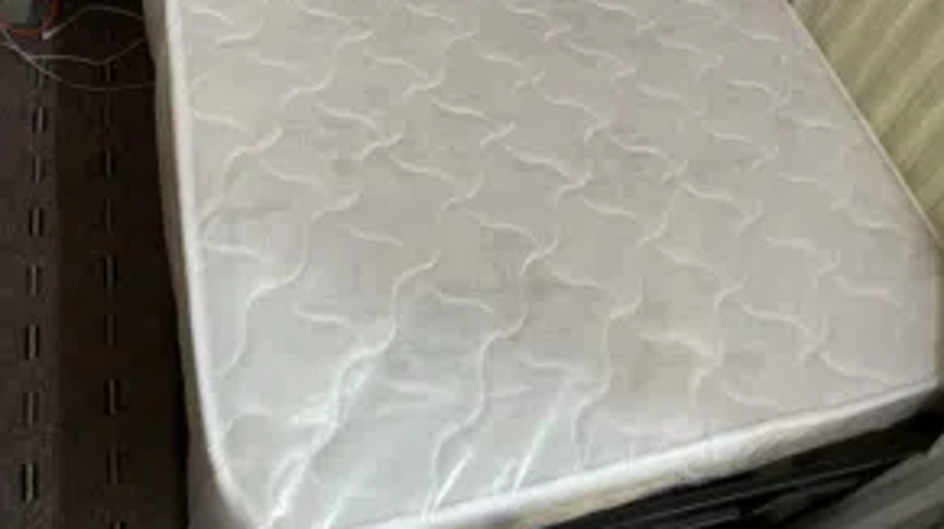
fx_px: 975
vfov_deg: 26.9
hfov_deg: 51.7
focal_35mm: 39
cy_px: -101
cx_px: 474
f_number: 1.6
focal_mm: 4.2
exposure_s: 1/60
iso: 250
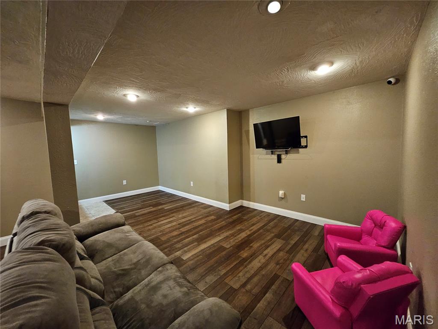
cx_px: 219
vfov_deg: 89.9
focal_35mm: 13
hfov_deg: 106.2
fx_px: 164
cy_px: 164
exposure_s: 1/24
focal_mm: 1.74
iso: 640
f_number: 2.2
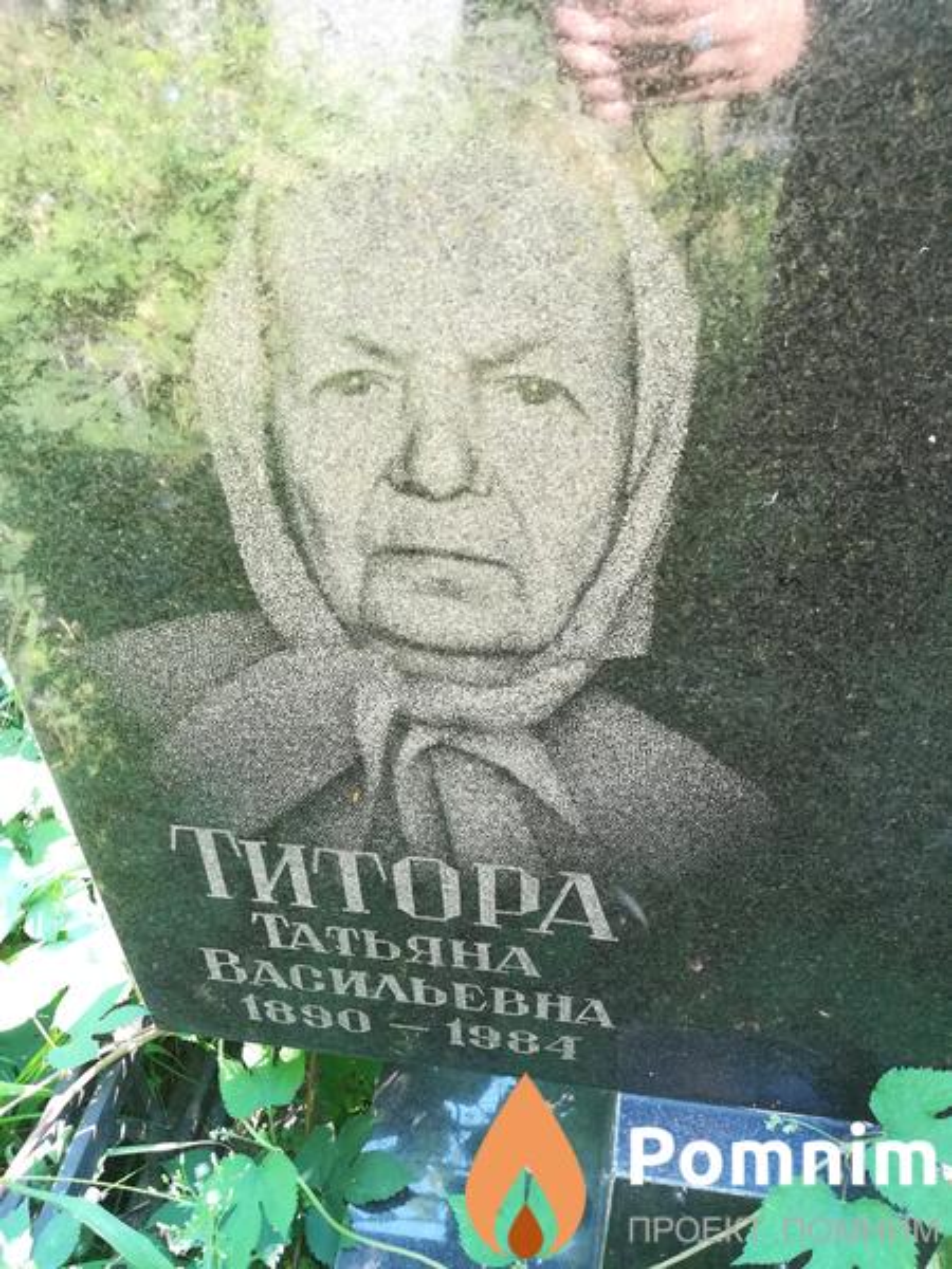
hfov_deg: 53.1
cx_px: 476
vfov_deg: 67.3
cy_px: 634
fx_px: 953
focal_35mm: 26
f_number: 2.2
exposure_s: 1/33.3
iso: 125
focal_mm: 3.83
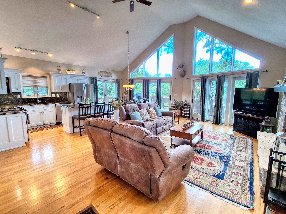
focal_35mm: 16
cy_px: 107
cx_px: 143
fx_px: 132
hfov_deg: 94.5
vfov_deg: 78.1
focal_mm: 1.5
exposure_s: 1/40
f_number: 2.2
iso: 64
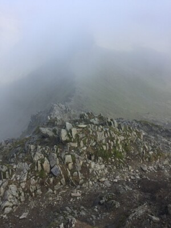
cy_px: 114
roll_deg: +4.1
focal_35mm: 29
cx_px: 86
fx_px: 191
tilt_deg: -32.2
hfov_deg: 48.2
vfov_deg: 61.7
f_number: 2.2
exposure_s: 1/791
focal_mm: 4.15
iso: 32
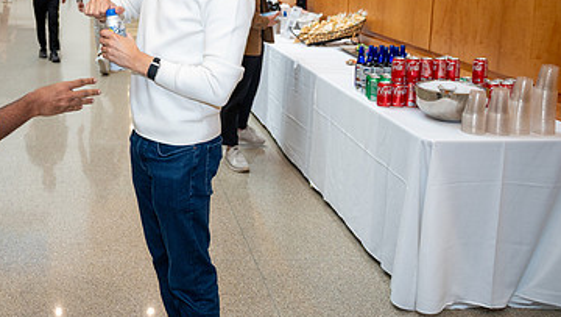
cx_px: 134
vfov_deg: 26.8
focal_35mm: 43
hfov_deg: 45.5
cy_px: 28
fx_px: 640
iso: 1600
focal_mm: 25.5
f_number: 4
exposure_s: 1/125
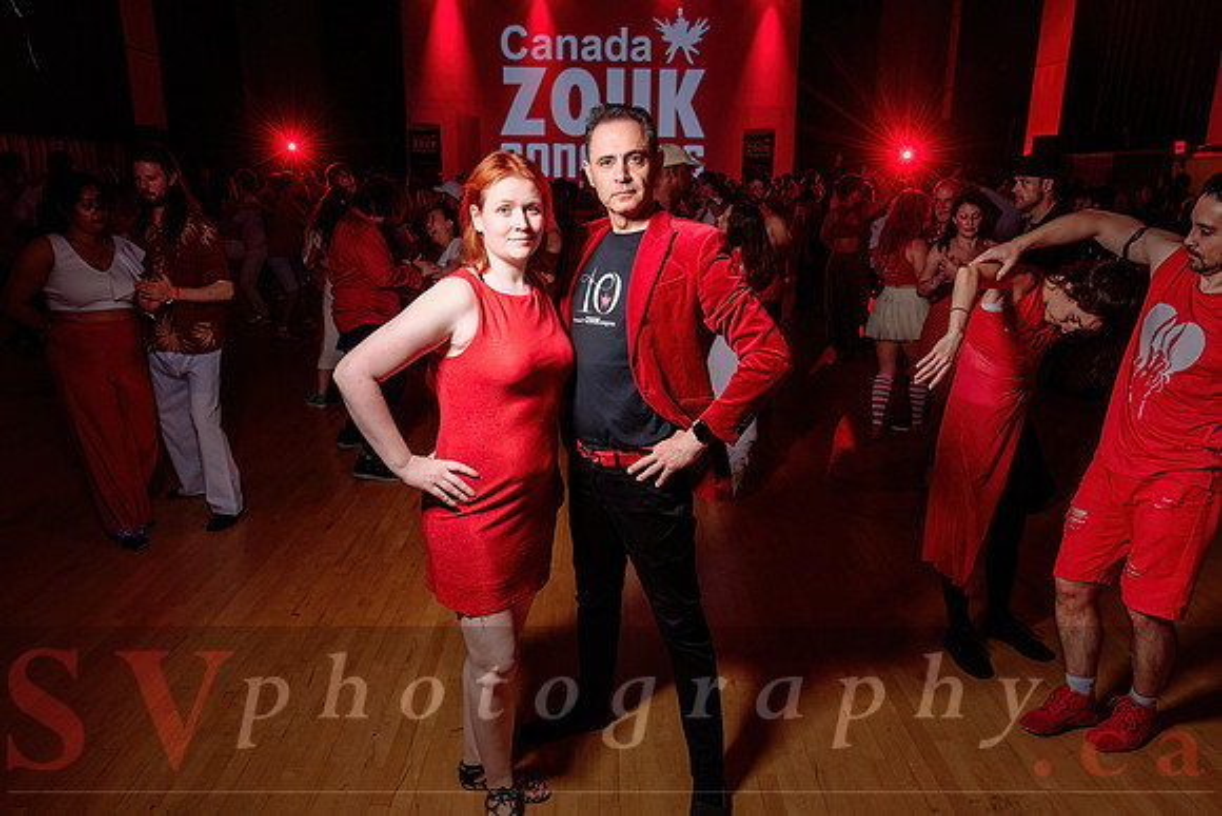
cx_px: 614
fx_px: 890
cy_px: 420
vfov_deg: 49.2
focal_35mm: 26
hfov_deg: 68.9
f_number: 4
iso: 1000
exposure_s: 1/50
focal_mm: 24
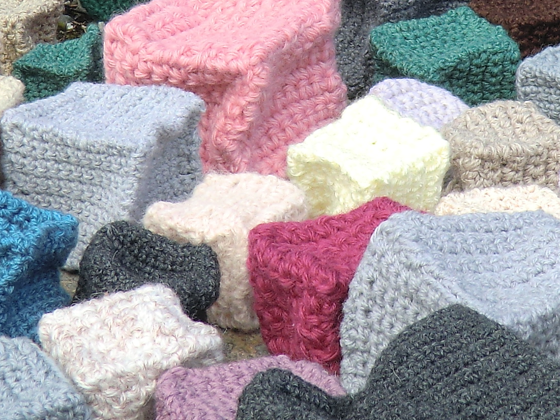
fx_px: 1844
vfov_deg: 12.9
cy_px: 94
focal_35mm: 114
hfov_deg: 17.2
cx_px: 378
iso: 64
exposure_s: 1/250
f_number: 3.5
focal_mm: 5.2
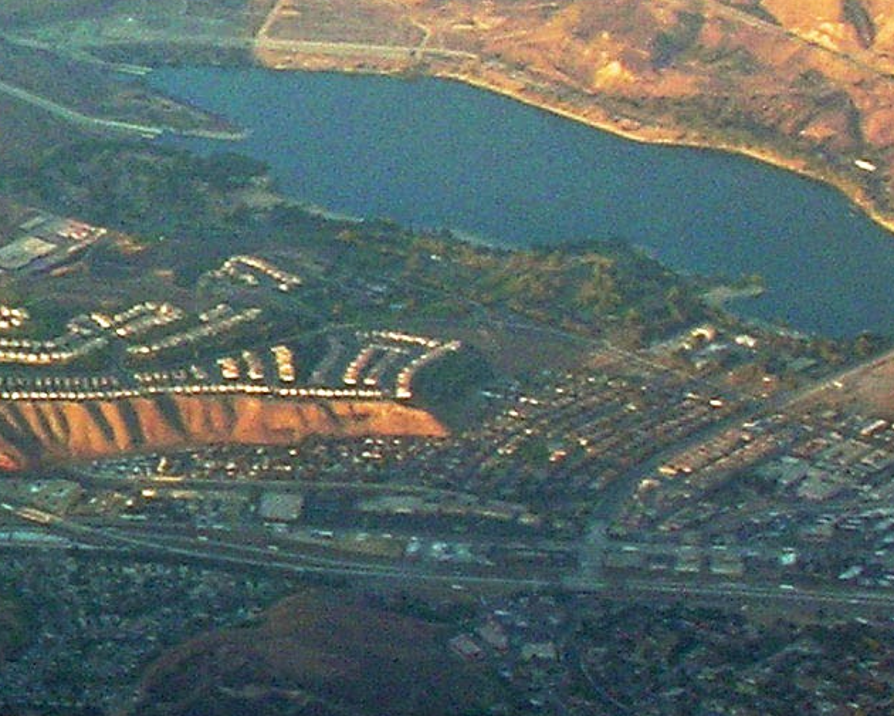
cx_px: -609
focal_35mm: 213
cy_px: 90
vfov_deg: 7.2
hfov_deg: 8.8
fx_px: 5636
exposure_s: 1/93
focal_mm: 8.8
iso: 50
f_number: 3.7
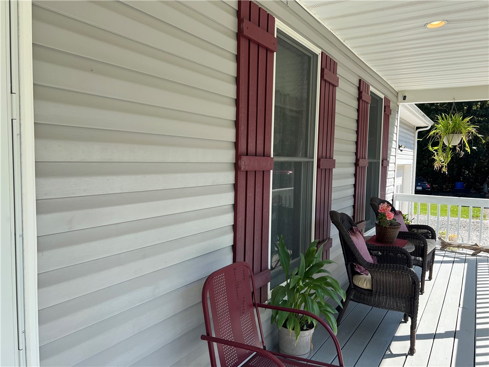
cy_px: 184
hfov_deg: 67.3
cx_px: 244
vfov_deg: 53.1
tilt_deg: -4.3
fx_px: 367
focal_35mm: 26
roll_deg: -1.1
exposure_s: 1/1196
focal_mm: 5.7
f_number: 1.5
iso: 50
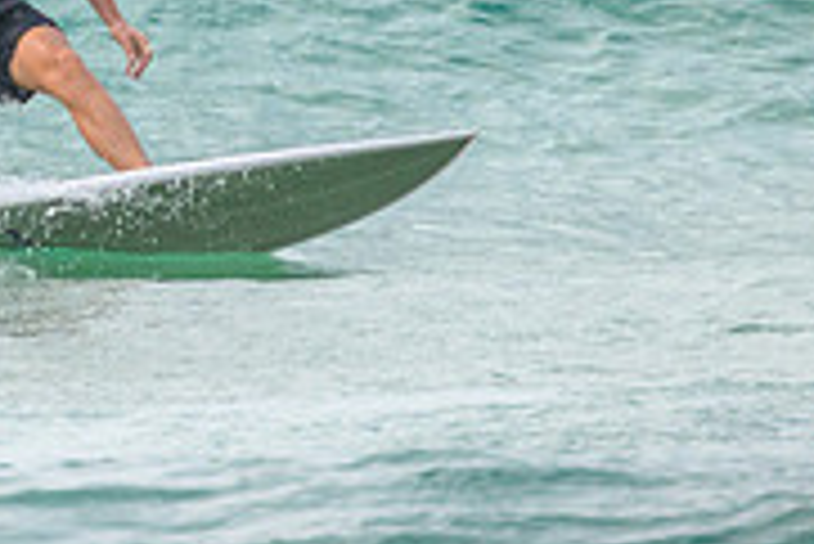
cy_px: -160
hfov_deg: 0.8
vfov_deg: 0.5
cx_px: -225
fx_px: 58110
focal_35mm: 2568
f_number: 11
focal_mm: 800
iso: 1250
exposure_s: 1/2000
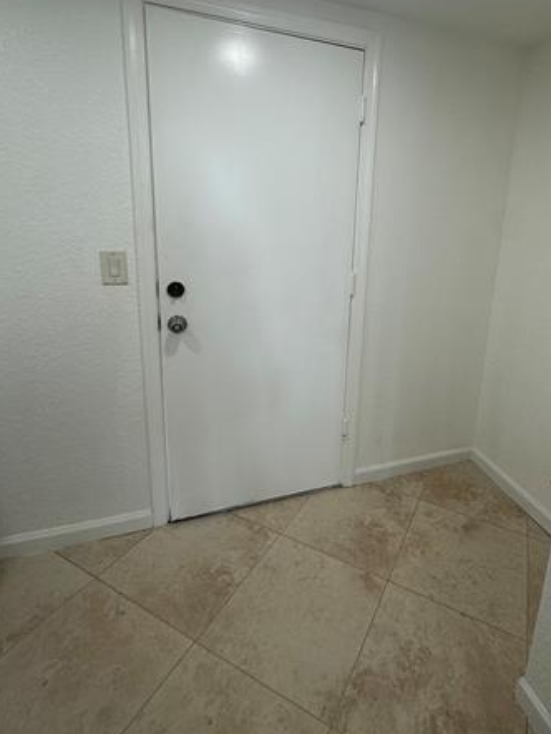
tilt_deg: -12.8
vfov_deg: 83.7
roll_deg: -2.5
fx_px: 403
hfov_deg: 67.8
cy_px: 296
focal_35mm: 19
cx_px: 342
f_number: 2.2
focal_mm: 2.22
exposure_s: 1/120
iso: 80
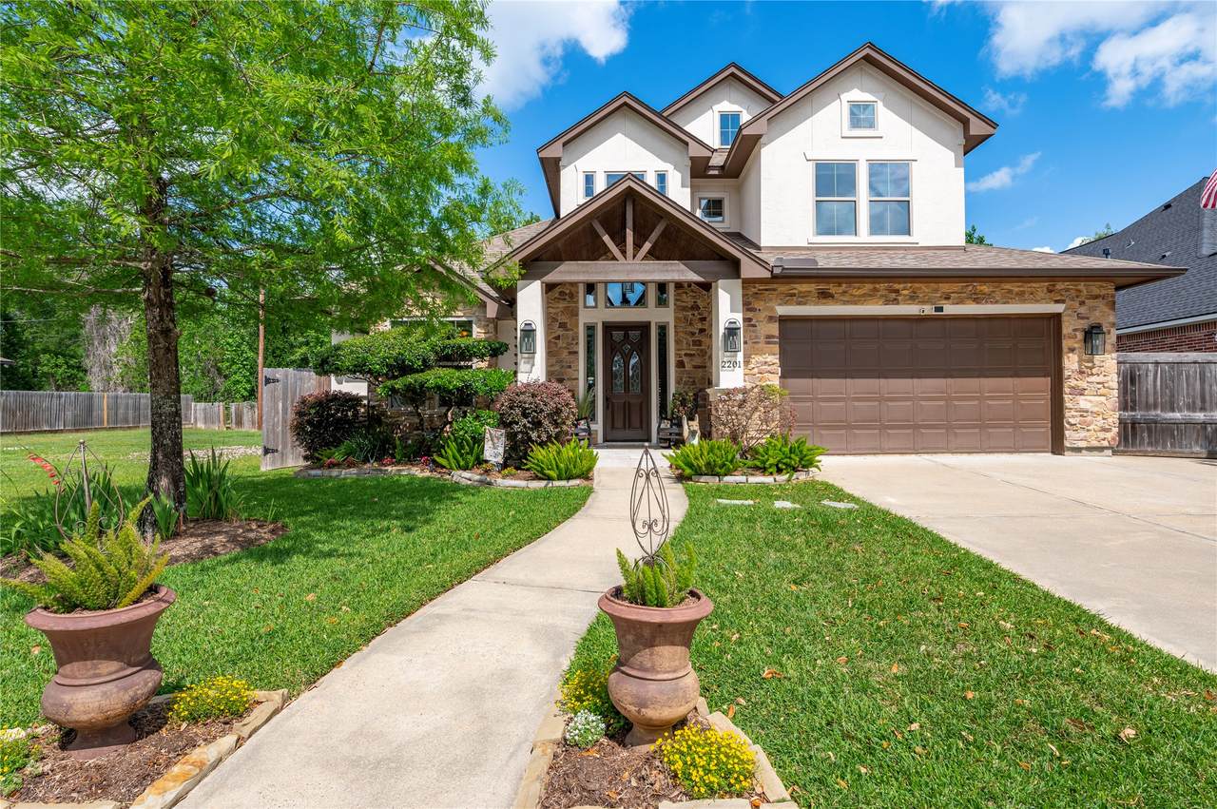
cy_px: 404
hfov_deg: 90.1
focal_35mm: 18
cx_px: 608
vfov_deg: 67.3
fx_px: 608
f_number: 11
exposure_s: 1/200
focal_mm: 18
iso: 100
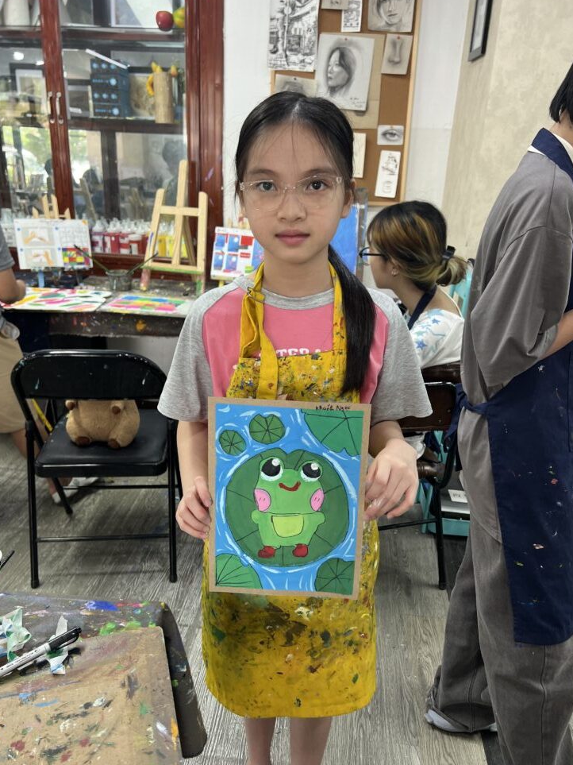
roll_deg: -3.2
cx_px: 279
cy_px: 387
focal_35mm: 27
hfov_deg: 51.3
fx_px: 596
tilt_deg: -21.0
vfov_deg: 65.3
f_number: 1.5
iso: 64
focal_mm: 5.7
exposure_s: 1/100
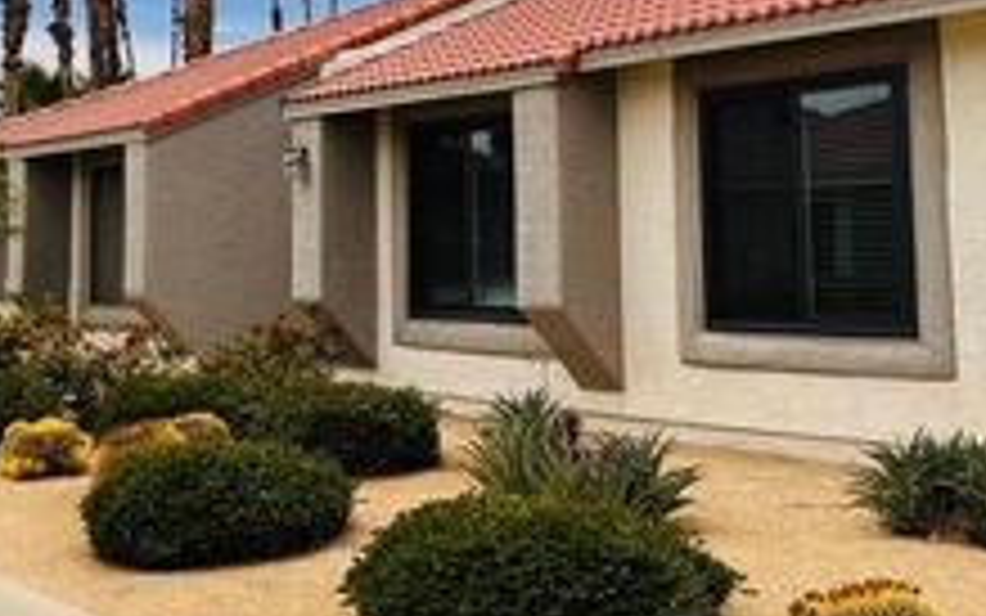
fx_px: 1559
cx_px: 360
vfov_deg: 22.1
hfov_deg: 34.9
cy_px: 115
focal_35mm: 58
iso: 80
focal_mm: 6.76
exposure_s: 1/10417
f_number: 1.78
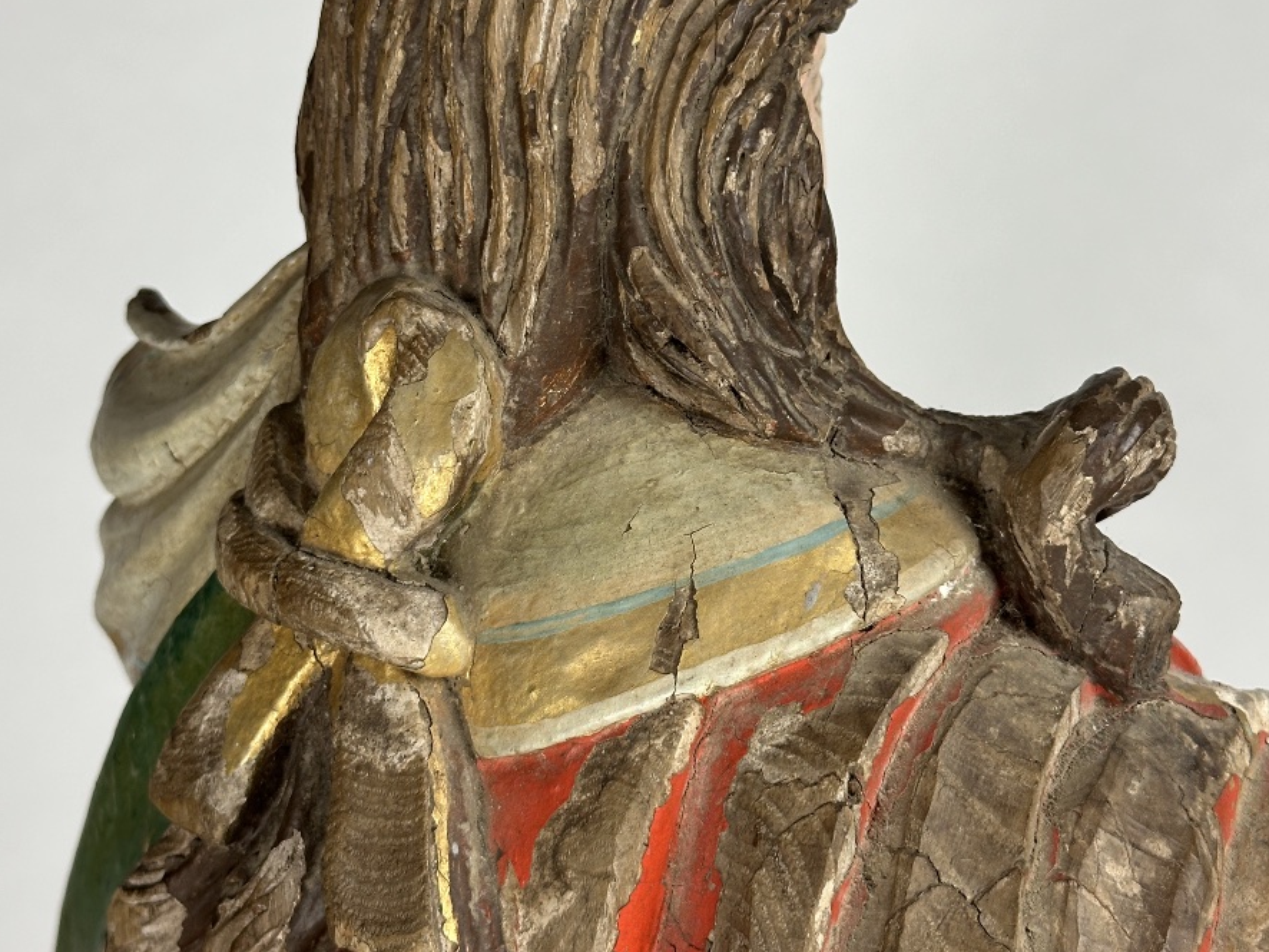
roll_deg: -2.7
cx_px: 637
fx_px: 2384
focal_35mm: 65
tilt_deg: -15.7
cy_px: 461
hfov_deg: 29.8
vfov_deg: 22.6
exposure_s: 1/100
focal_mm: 6.86
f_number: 1.78
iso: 125
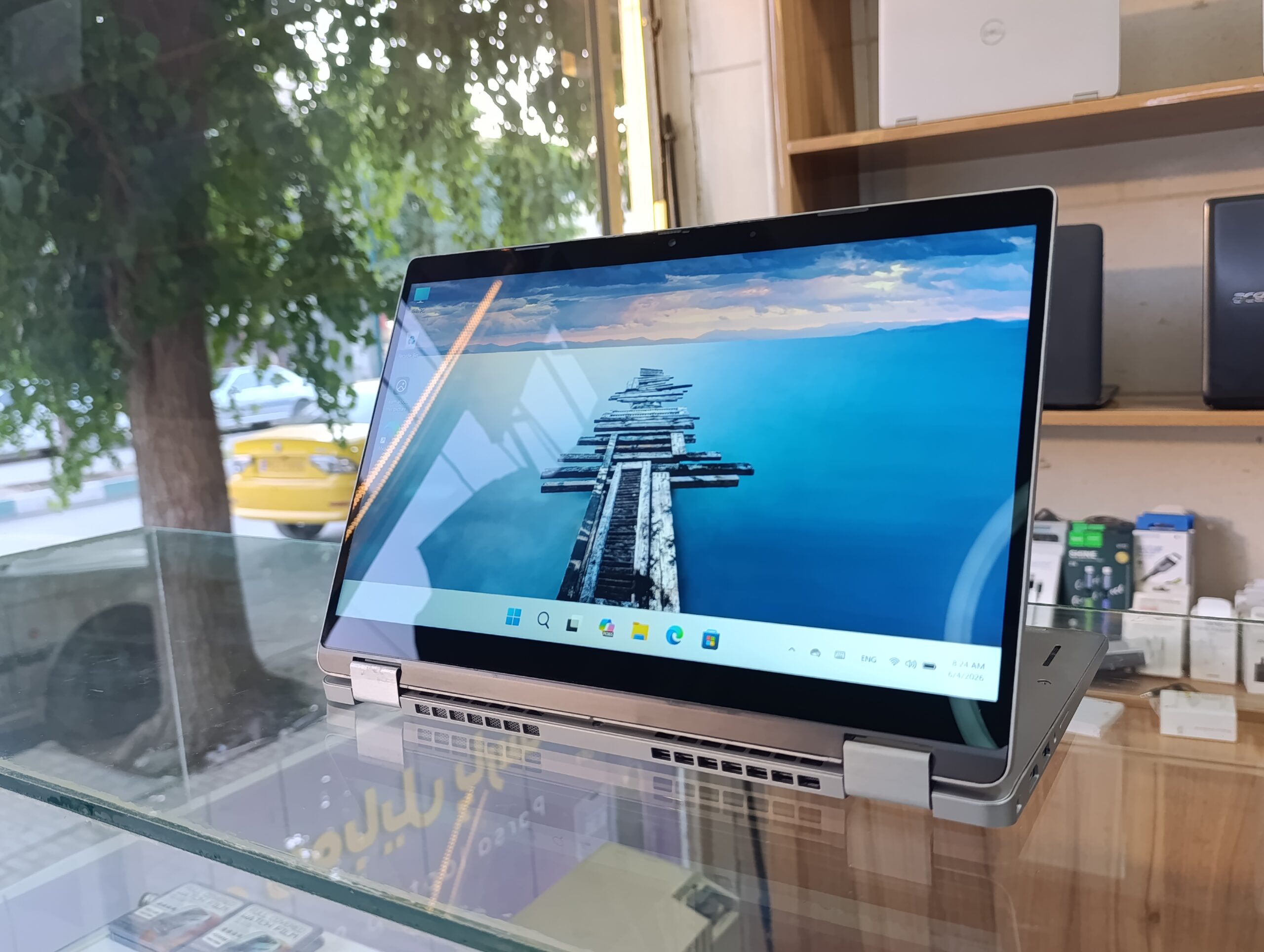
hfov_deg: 63.4
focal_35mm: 28
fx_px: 1024
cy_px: 476
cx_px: 632
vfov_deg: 49.9
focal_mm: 6.14
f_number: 1.6
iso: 800
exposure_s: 1/100
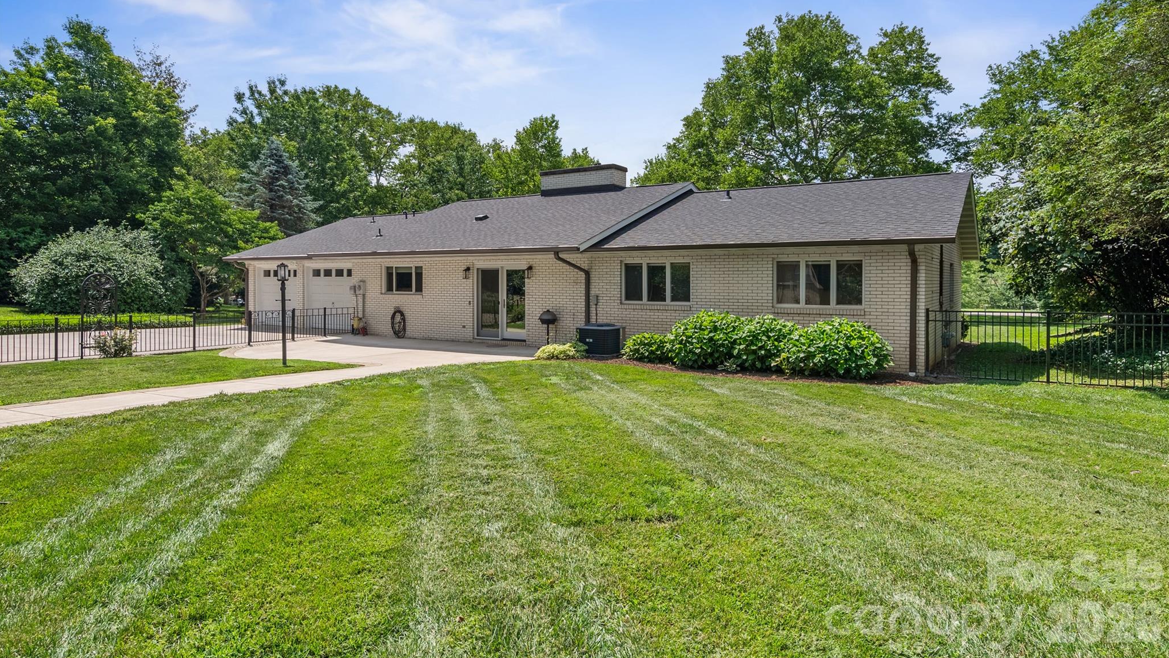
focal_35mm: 21
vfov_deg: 53.3
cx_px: 584
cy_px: 272
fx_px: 651
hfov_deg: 83.8
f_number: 9
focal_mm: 20
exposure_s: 1/160
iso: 400
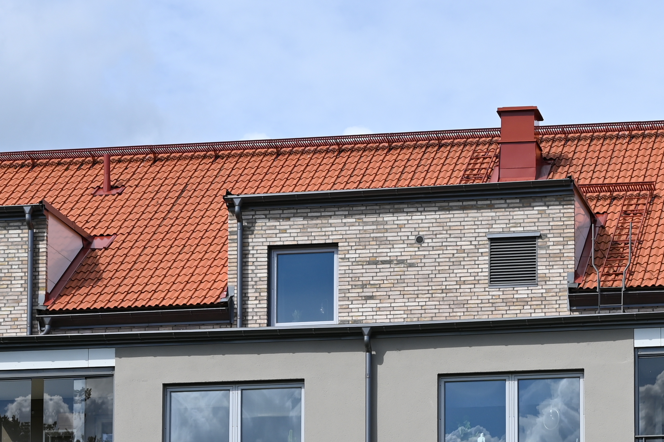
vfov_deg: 8.6
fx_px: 2875
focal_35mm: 156
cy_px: 637
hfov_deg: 13.1
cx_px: 511
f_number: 7.1
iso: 100
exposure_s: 1/400
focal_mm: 54
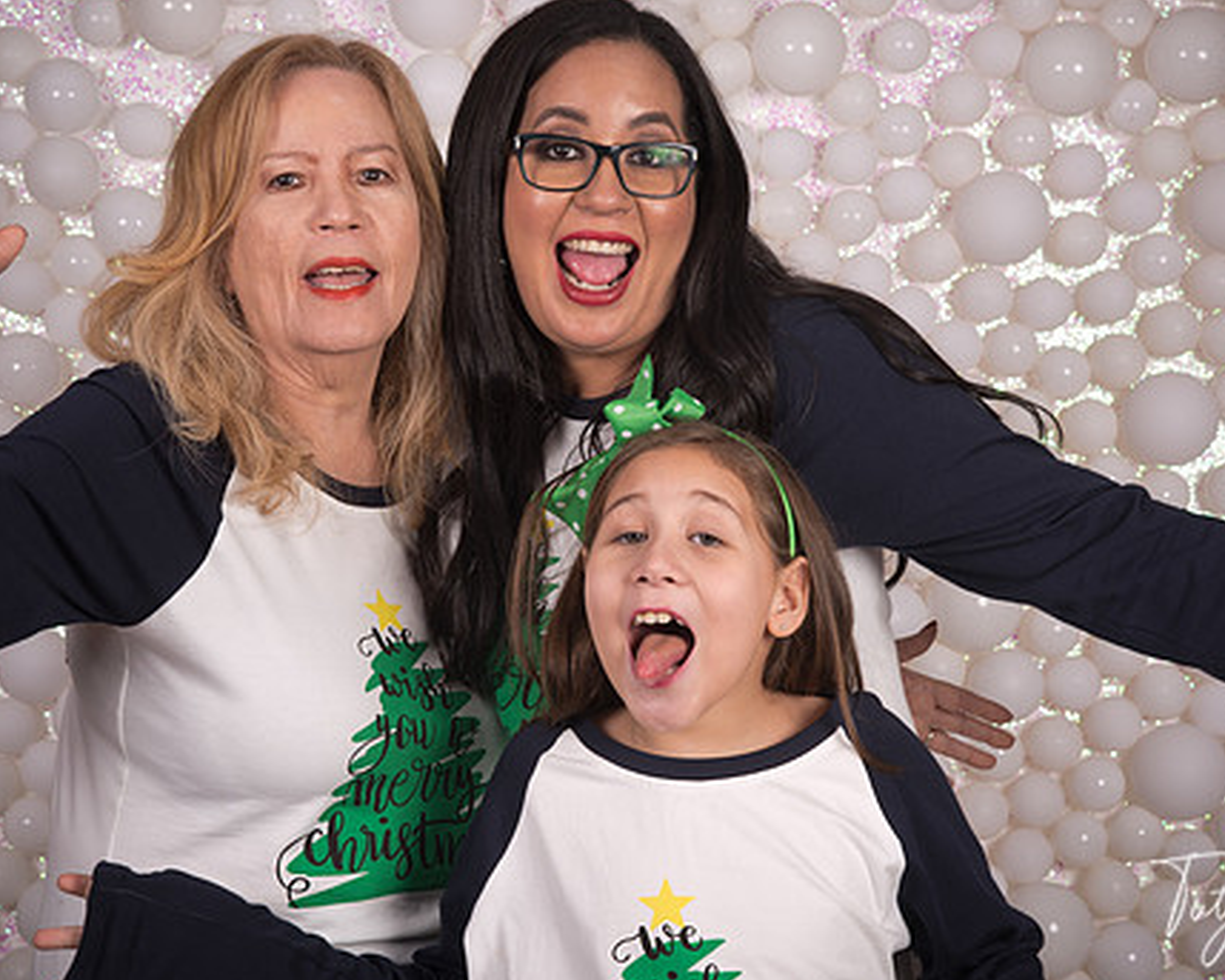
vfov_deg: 14.3
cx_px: 637
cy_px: 450
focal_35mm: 108
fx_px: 3915
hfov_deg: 17.8
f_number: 14
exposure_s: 1/200
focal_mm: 85
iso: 50
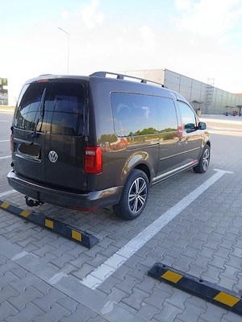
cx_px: 121
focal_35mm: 26
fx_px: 242
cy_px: 161
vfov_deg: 67.3
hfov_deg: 53.1
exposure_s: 1/100
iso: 40
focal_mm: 3.98
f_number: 1.8
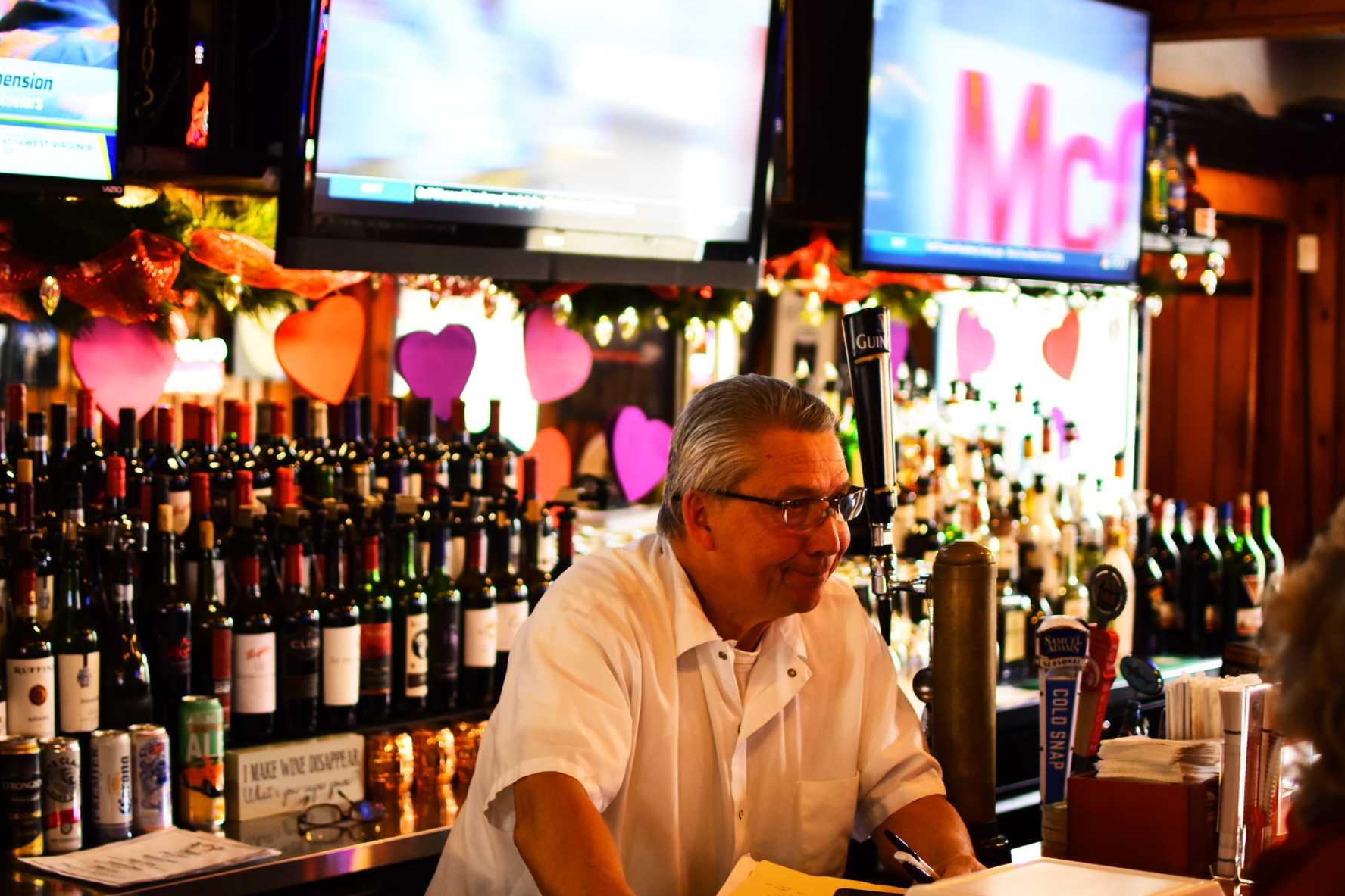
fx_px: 2263
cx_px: 647
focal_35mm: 61
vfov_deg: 22.4
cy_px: 488
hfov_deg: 33.1
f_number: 1.8
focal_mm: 35
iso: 500
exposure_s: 1/60
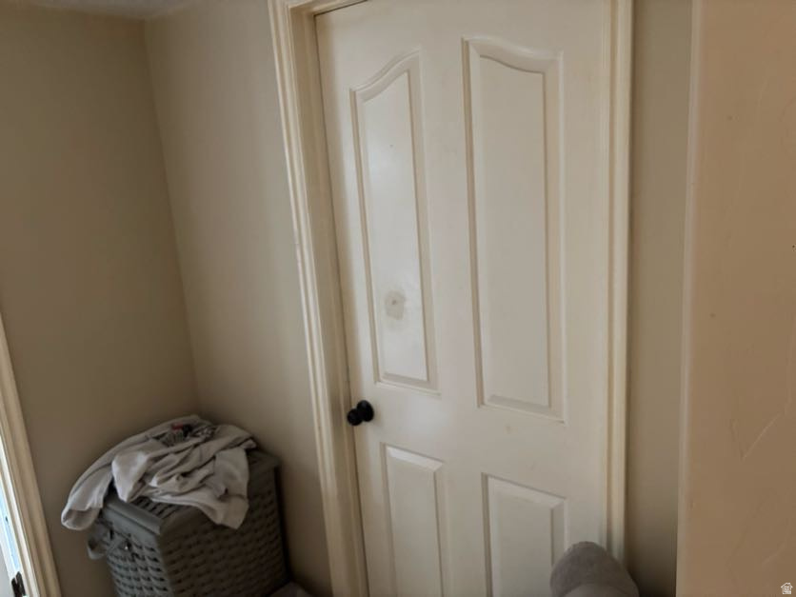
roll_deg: +2.8
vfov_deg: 53.1
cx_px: 398
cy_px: 298
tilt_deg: -11.7
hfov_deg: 67.3
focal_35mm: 26
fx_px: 598
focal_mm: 5.96
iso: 500
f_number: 1.6
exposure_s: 1/30
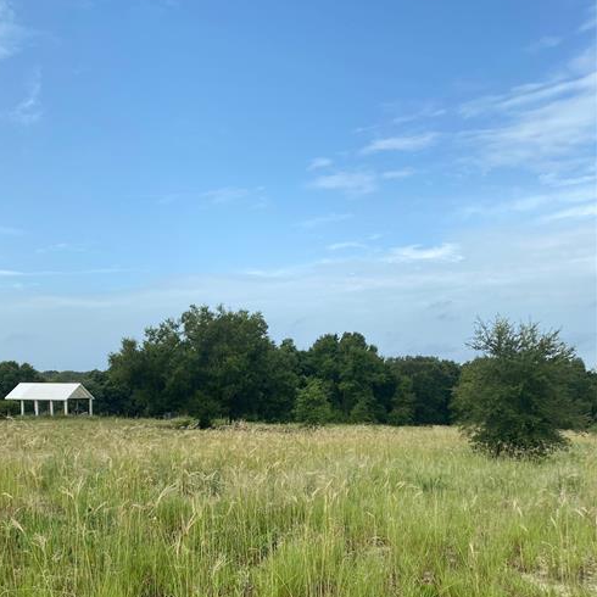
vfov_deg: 44.5
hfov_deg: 45.9
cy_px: 448
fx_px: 702
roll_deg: +0.9
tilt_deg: -2.7
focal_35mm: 36
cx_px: 247
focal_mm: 4.25
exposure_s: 1/1898
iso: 32
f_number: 1.8
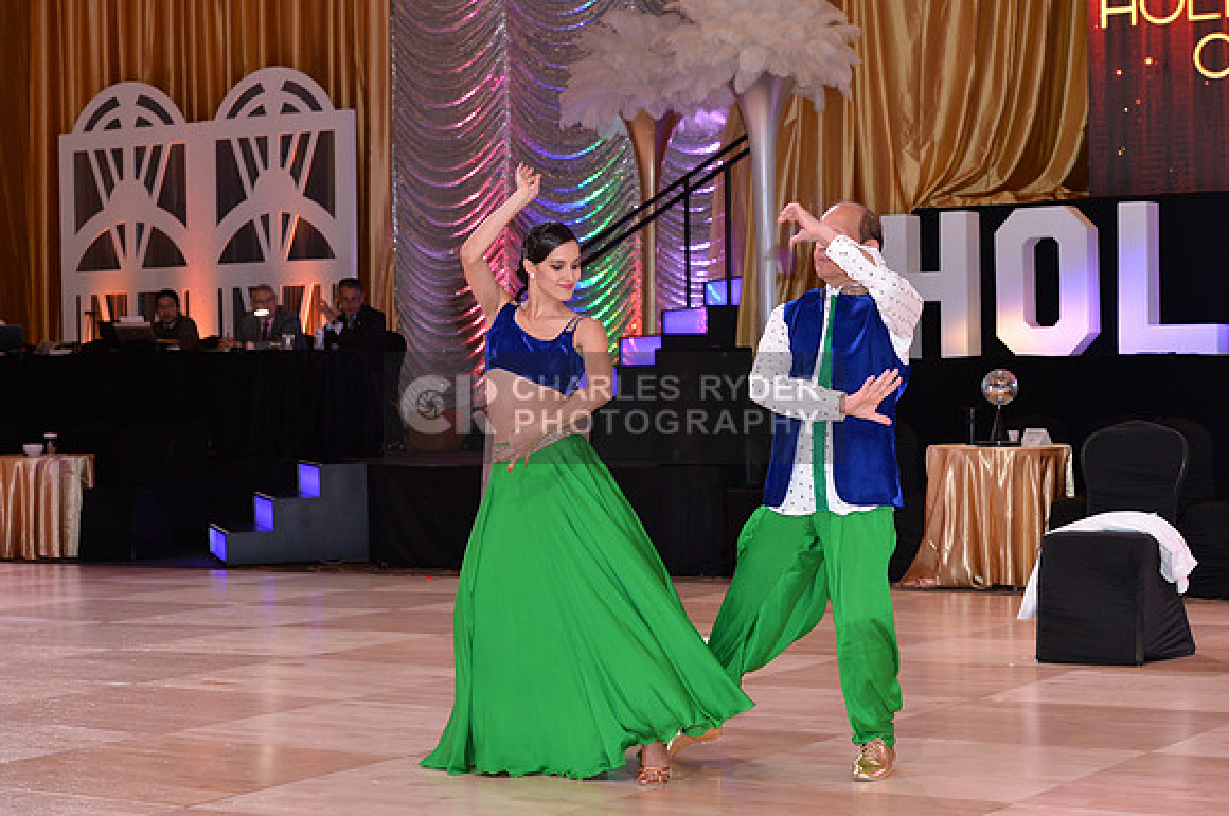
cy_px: 408
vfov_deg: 17.4
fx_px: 2659
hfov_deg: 26.0
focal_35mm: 78
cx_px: 614
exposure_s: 1/250
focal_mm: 78
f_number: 6.3
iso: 1600
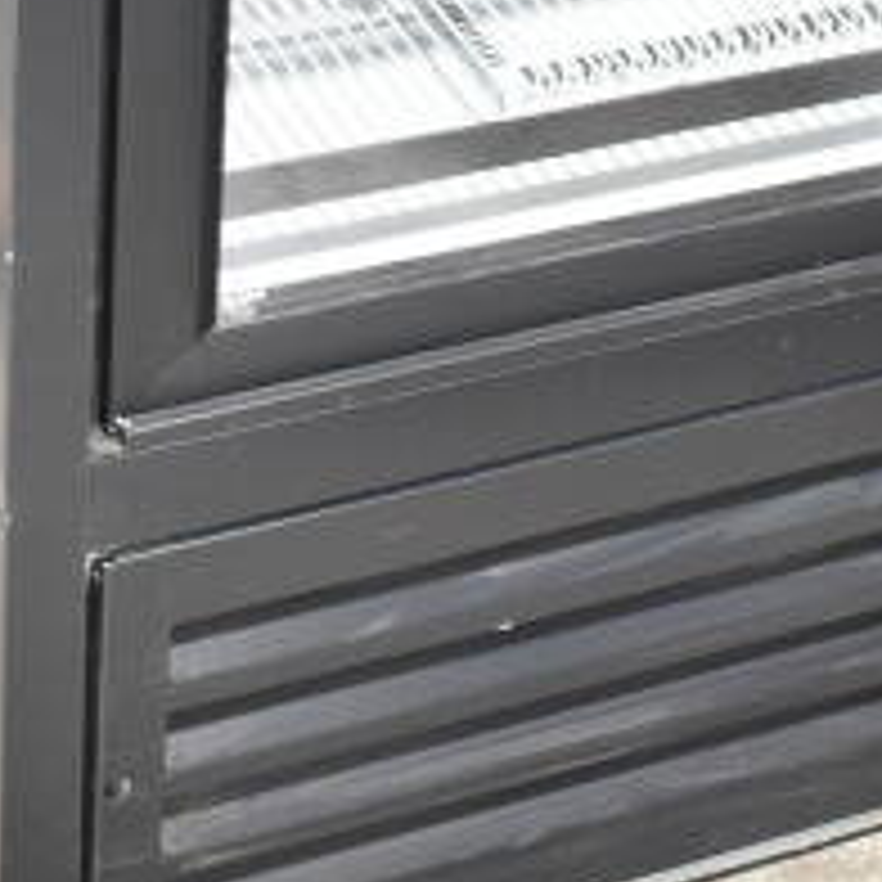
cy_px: -500
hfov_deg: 12.4
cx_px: 1116
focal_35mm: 137
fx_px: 3949
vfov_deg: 12.1
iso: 1600
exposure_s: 1/50
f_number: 3.8
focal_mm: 23
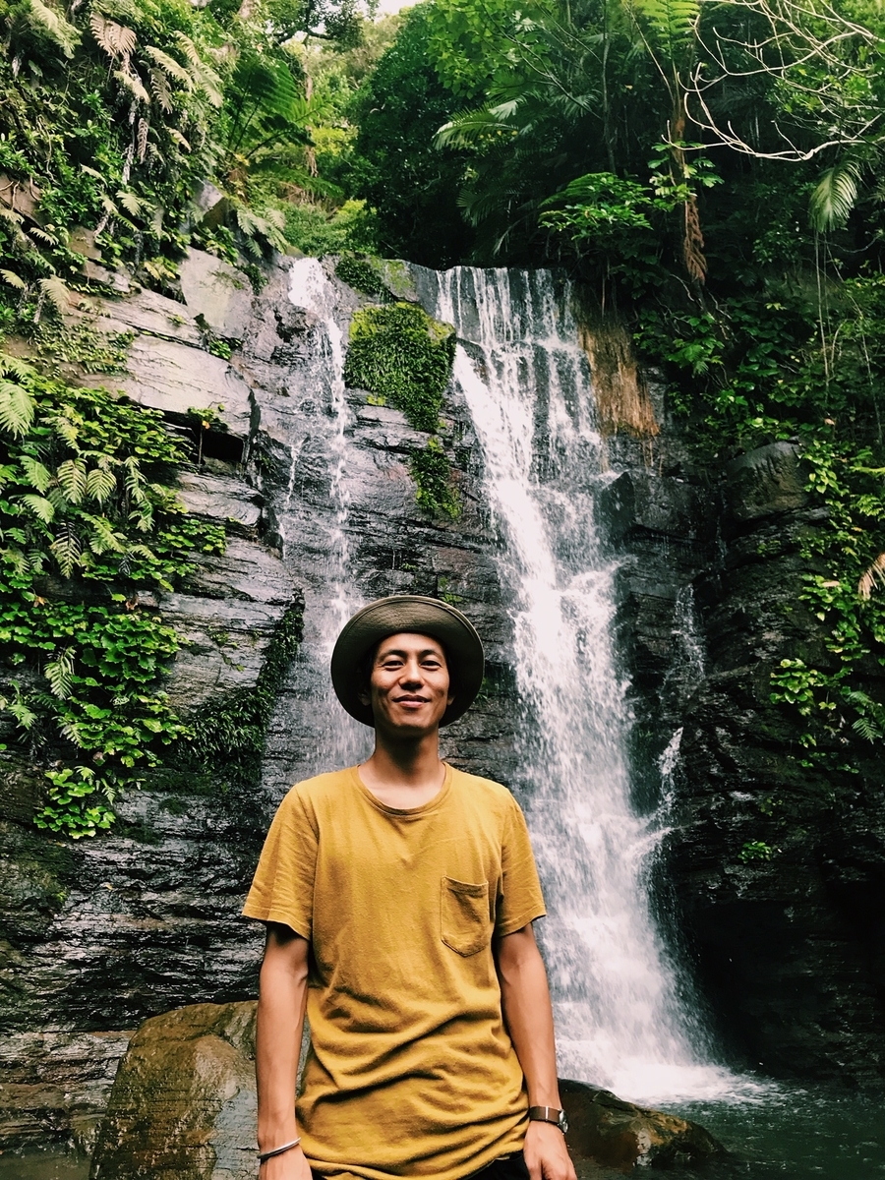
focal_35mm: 28
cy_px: 590
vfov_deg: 63.4
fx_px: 954
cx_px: 442
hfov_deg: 49.7
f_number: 1.8
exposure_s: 1/40
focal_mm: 3.99
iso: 25
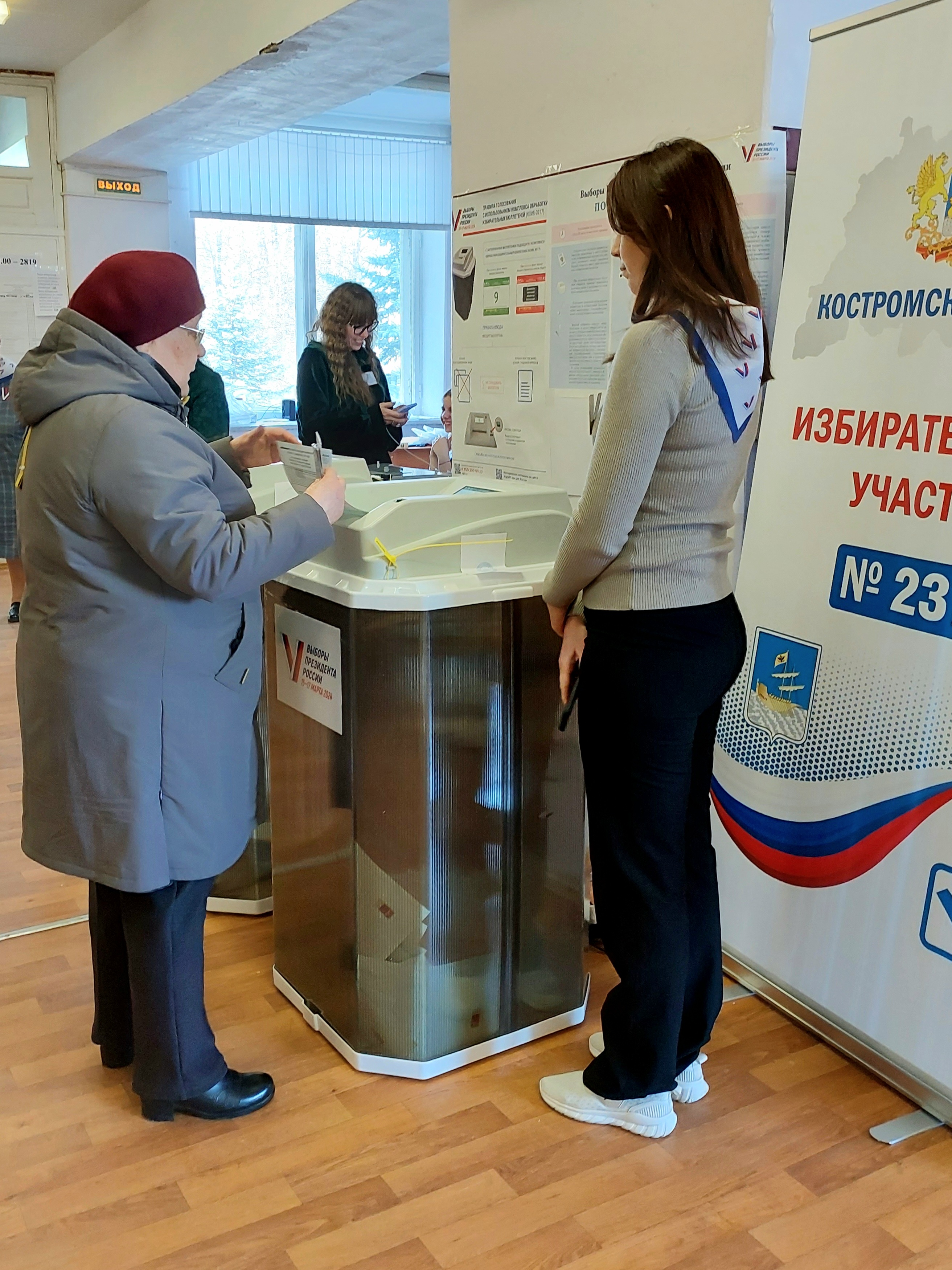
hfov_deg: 49.7
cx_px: 476
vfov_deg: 63.4
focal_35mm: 28
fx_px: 1027
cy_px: 635
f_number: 1.8
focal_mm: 5.32
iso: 160
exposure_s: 1/50
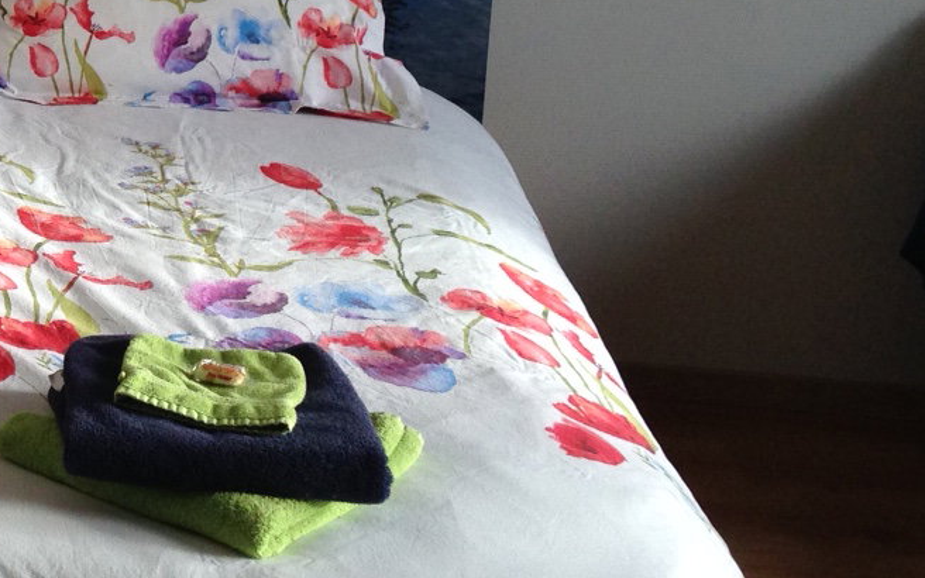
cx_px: -134
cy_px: 20
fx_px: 2193
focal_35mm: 87
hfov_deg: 22.3
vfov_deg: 14.8
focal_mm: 4.12
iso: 80
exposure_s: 1/120
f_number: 2.4
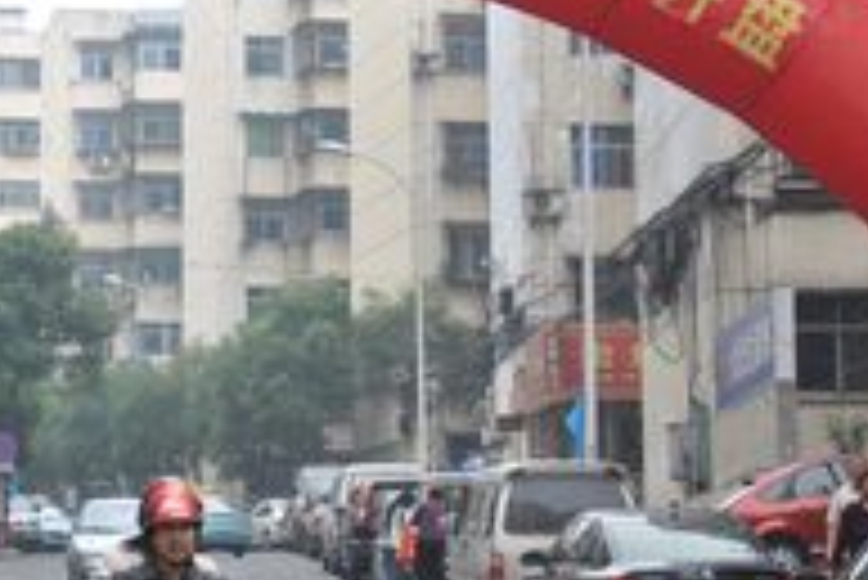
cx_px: 225
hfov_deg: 15.0
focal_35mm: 136
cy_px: 227
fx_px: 3289
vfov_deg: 10.1
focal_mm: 35
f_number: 5
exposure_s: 1/100
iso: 200
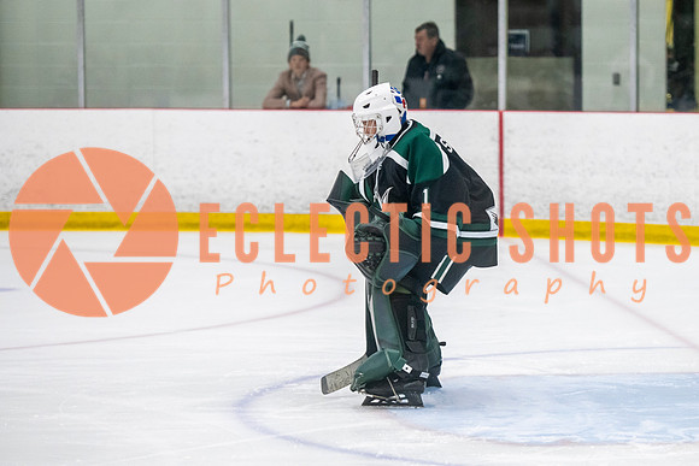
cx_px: 481
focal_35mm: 159
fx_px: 3096
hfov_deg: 12.9
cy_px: 233
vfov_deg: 8.6
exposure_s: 1/640
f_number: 3.2
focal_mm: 112
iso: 3200
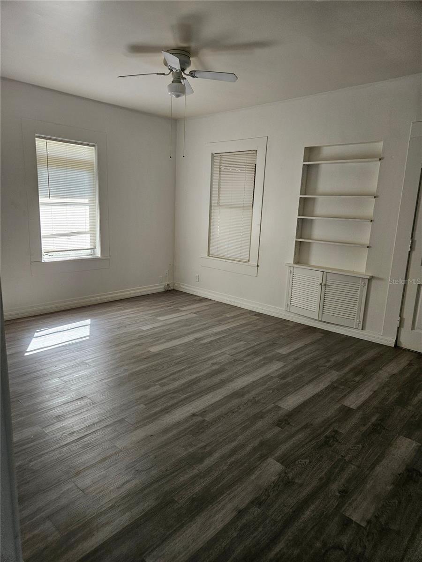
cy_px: 281
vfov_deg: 73.9
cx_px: 211
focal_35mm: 23
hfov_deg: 58.9
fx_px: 374
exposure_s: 1/120
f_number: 1.8
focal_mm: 5.4
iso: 100
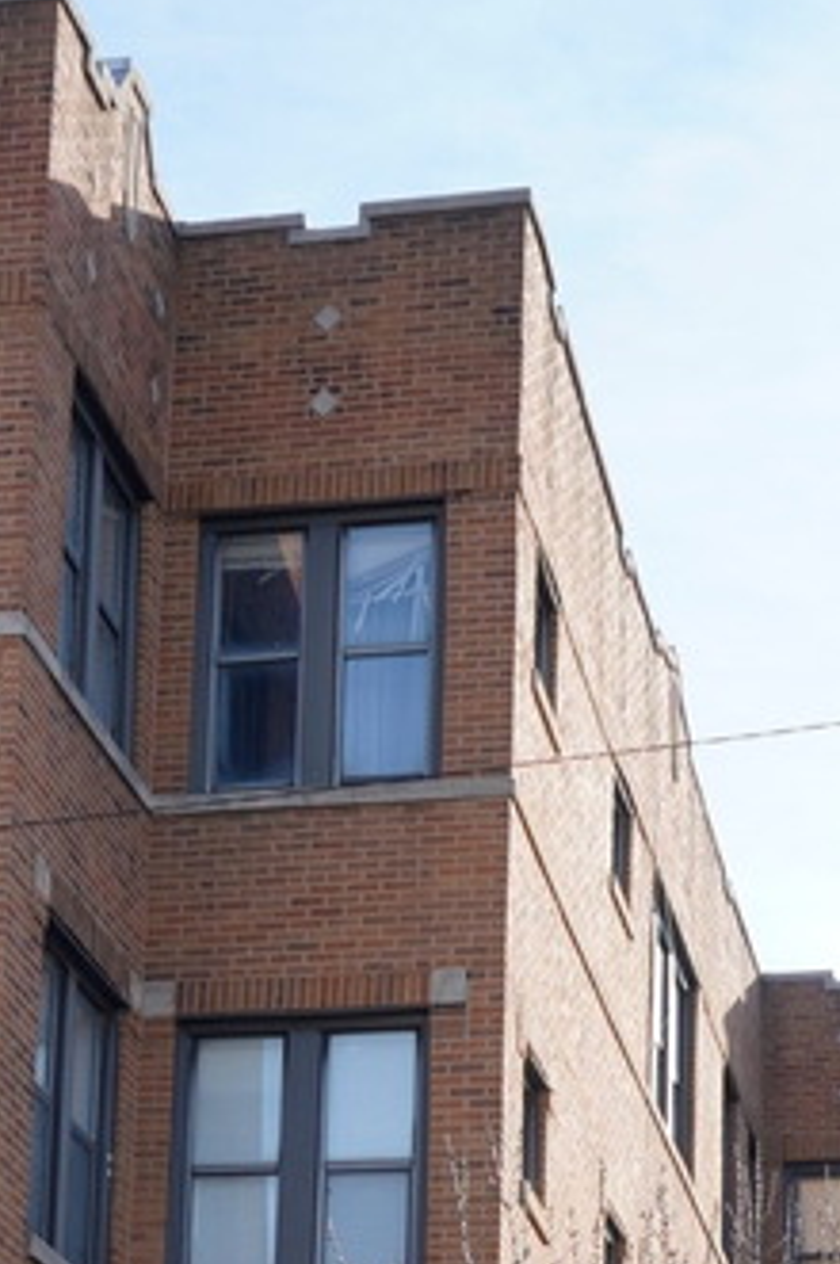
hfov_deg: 13.9
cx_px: 332
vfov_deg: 19.8
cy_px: 1421
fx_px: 3437
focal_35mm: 98
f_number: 4.5
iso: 100
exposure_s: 1/250
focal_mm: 30
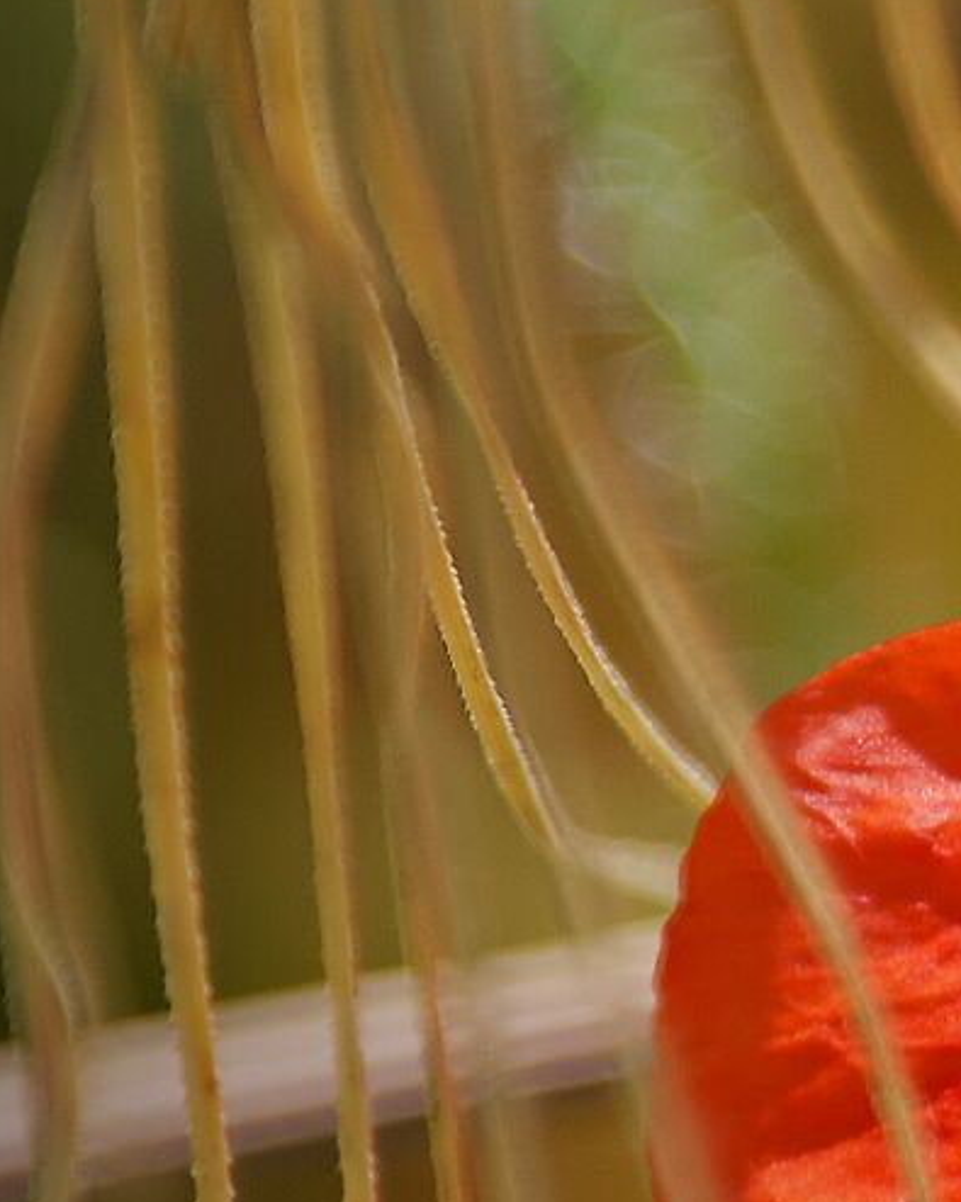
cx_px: 2053
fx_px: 72940
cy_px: 555
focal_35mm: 2051
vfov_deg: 0.9
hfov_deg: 0.8
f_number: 5.6
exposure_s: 1/500
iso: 110
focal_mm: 300
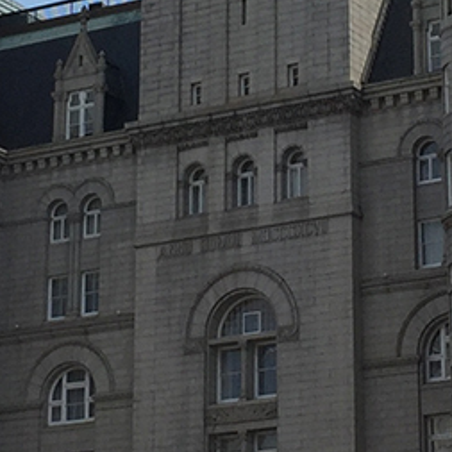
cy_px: 35
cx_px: 277
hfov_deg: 11.5
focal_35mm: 152
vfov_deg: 11.4
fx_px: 2245
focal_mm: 4.15
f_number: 2.2
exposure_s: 1/3300
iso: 32
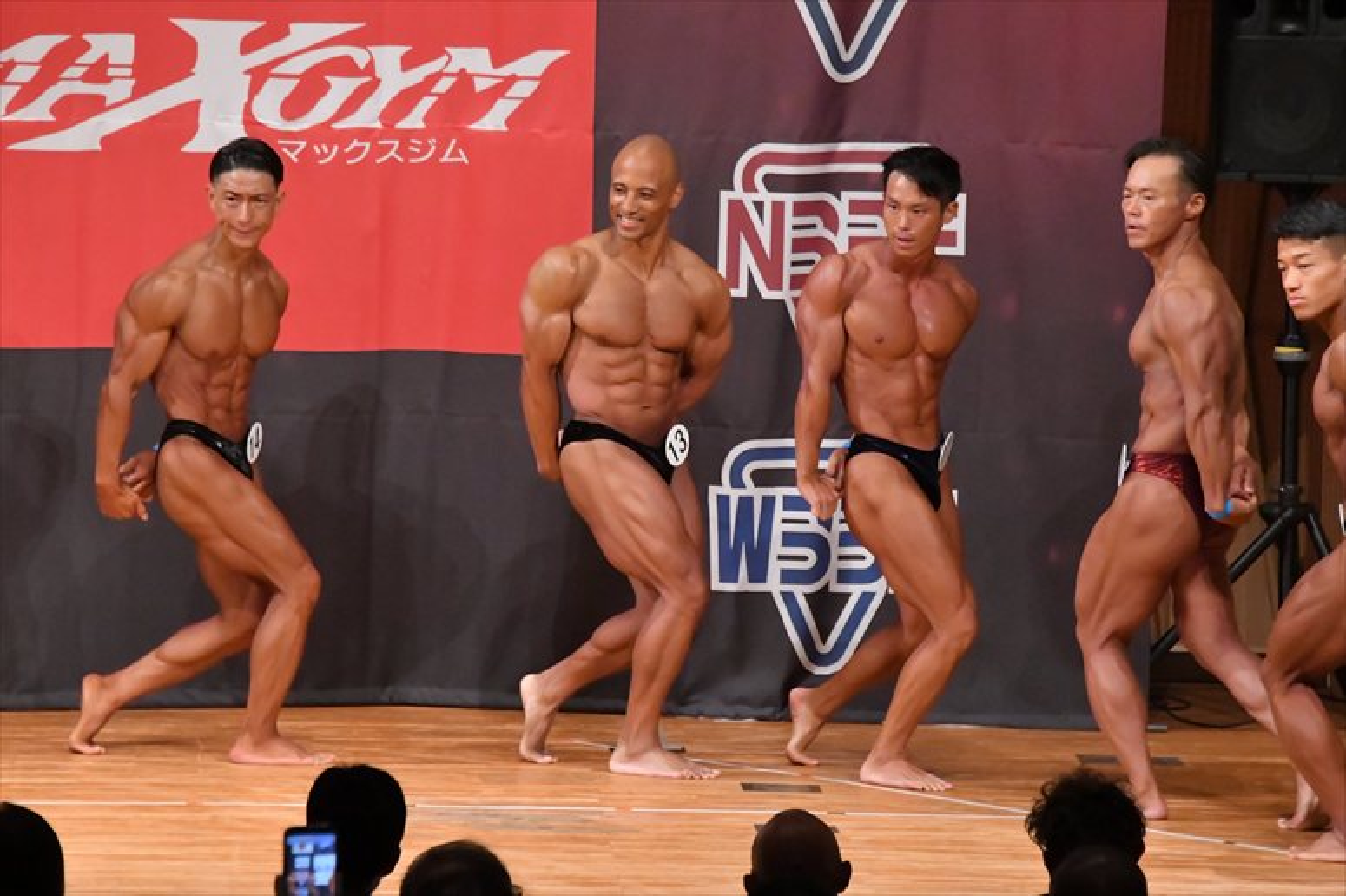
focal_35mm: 270
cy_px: 448
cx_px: 673
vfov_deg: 5.1
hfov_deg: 7.6
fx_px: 10090
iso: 11400
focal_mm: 180
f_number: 5.6
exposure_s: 1/400
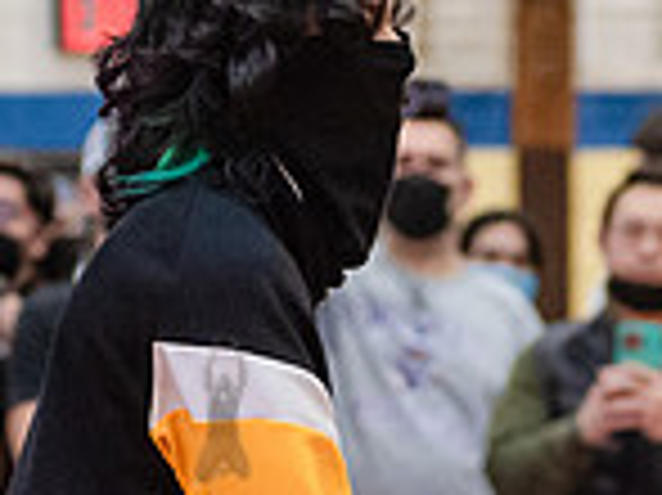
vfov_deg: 4.6
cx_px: 802
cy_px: 619
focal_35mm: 322
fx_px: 6153
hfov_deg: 6.1
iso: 4000
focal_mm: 80
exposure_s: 1/400
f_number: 3.5
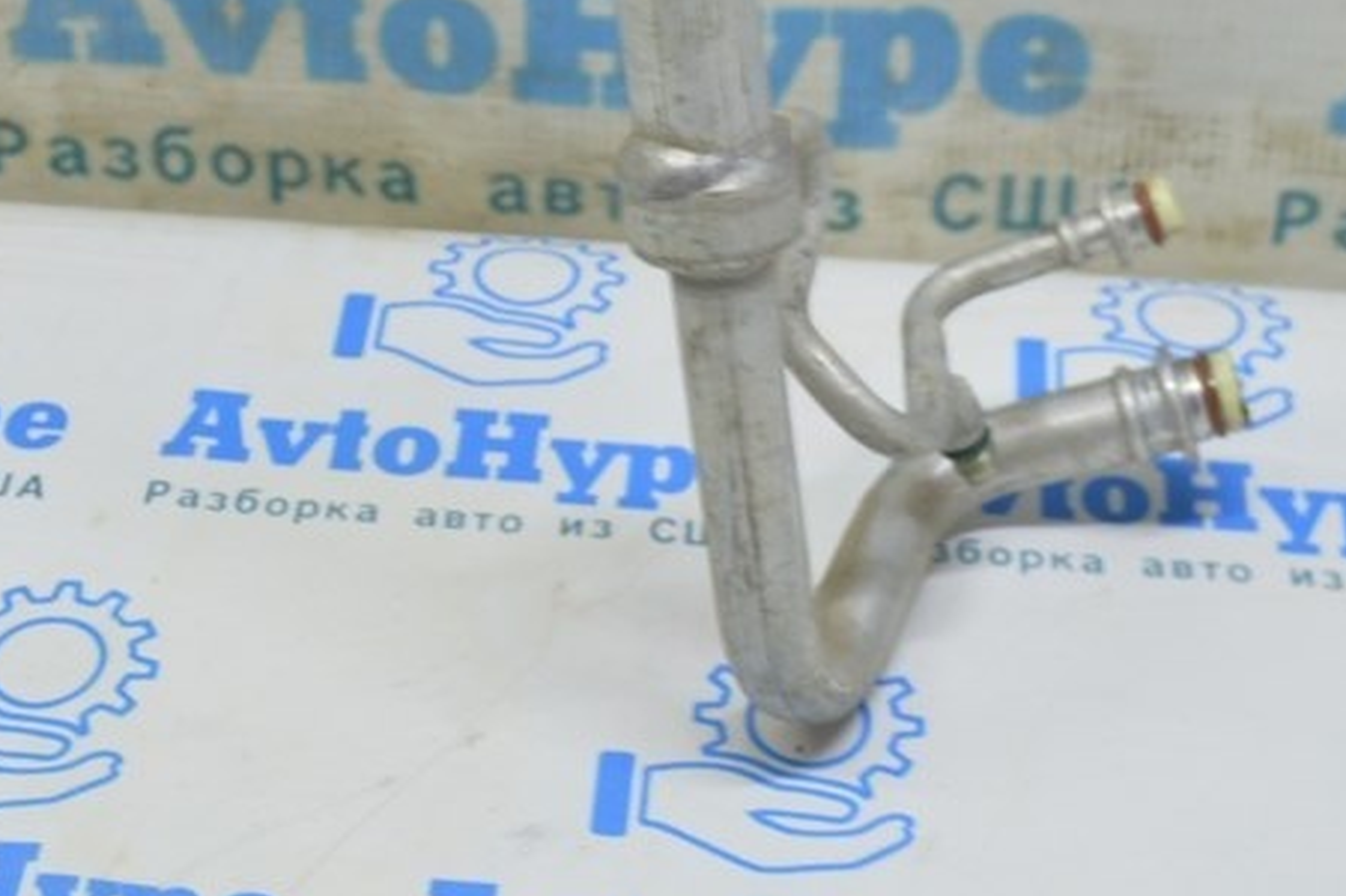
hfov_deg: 23.9
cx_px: 600
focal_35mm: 85
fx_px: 3181
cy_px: -19
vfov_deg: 15.7
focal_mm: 25
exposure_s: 1/20
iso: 400
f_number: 5.6
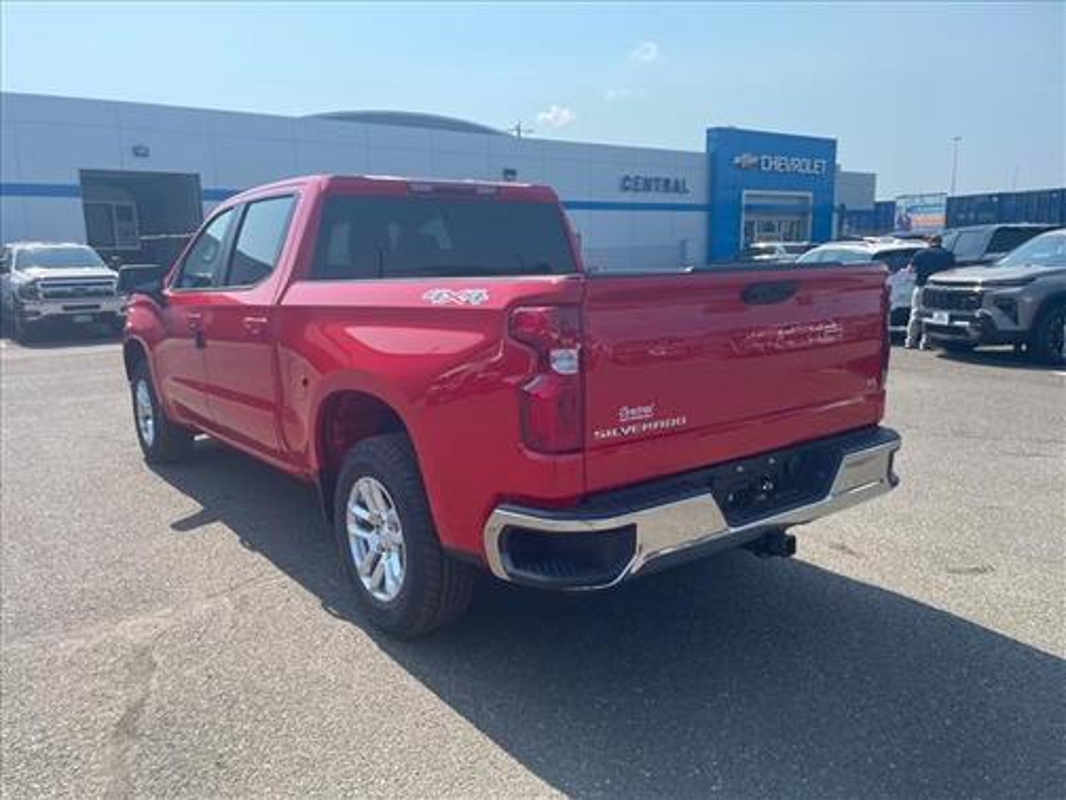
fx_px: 801
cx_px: 533
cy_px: 400
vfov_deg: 53.1
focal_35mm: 26
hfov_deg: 67.3
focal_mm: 4.2
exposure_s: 1/1383
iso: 32
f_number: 1.6
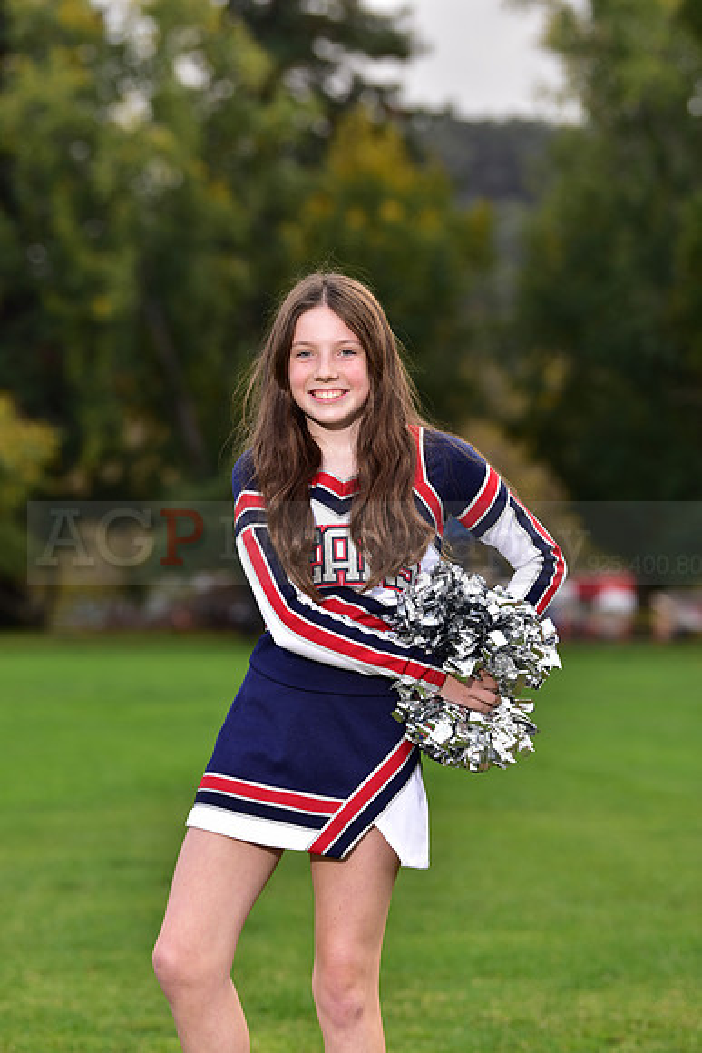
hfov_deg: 10.6
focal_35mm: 130
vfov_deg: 15.8
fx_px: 3800
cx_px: 351
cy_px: 526
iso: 160
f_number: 4.5
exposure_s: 1/250
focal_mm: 130
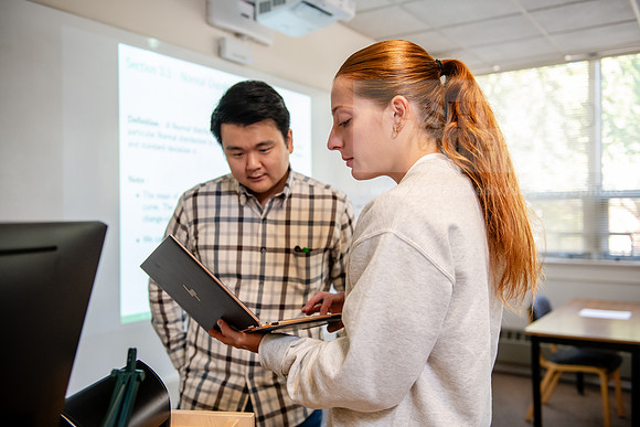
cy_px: 214
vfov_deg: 37.9
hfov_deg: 54.4
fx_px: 622
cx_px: 320
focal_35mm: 35
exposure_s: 1/200
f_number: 3.2
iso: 1250
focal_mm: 35
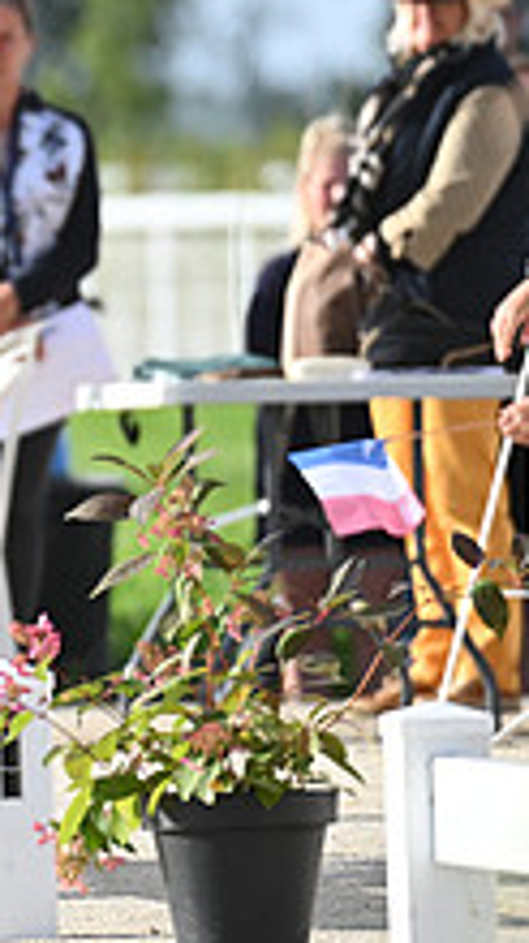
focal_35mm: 1055
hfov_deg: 1.1
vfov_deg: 2.0
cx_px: -692
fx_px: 26339
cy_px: 161
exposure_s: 1/1600
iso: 640
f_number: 5
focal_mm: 380
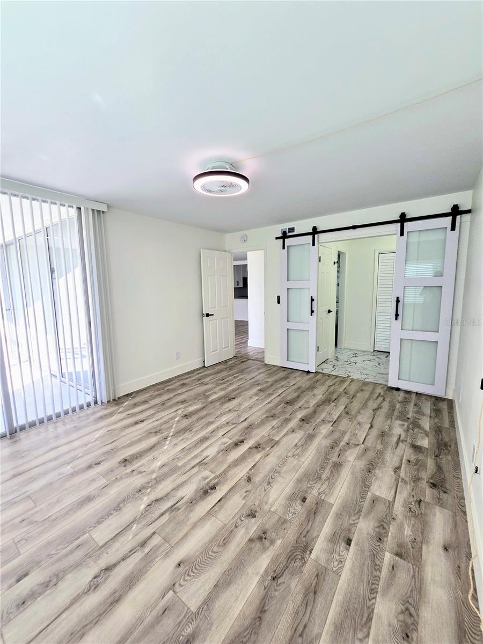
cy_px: 322
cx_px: 242
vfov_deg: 106.2
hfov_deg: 89.9
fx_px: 242
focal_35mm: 13
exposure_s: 1/184
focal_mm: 2.2
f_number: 2.2
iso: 50
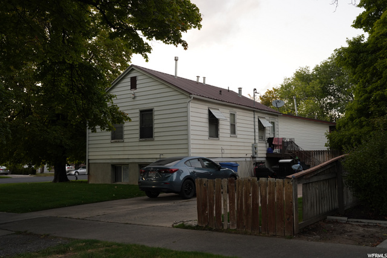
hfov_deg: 52.2
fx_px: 395
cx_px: 194
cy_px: 129
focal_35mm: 37
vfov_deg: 36.2
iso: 800
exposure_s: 1/40
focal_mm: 36.7
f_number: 6.3
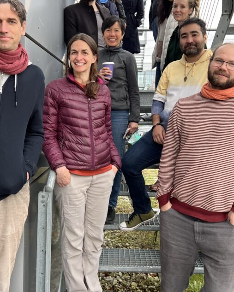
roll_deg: +2.1
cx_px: 114
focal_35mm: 41
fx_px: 355
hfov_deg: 36.5
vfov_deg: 44.5
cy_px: 111
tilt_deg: +0.6
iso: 50
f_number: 1.5
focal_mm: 5.7
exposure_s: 1/216
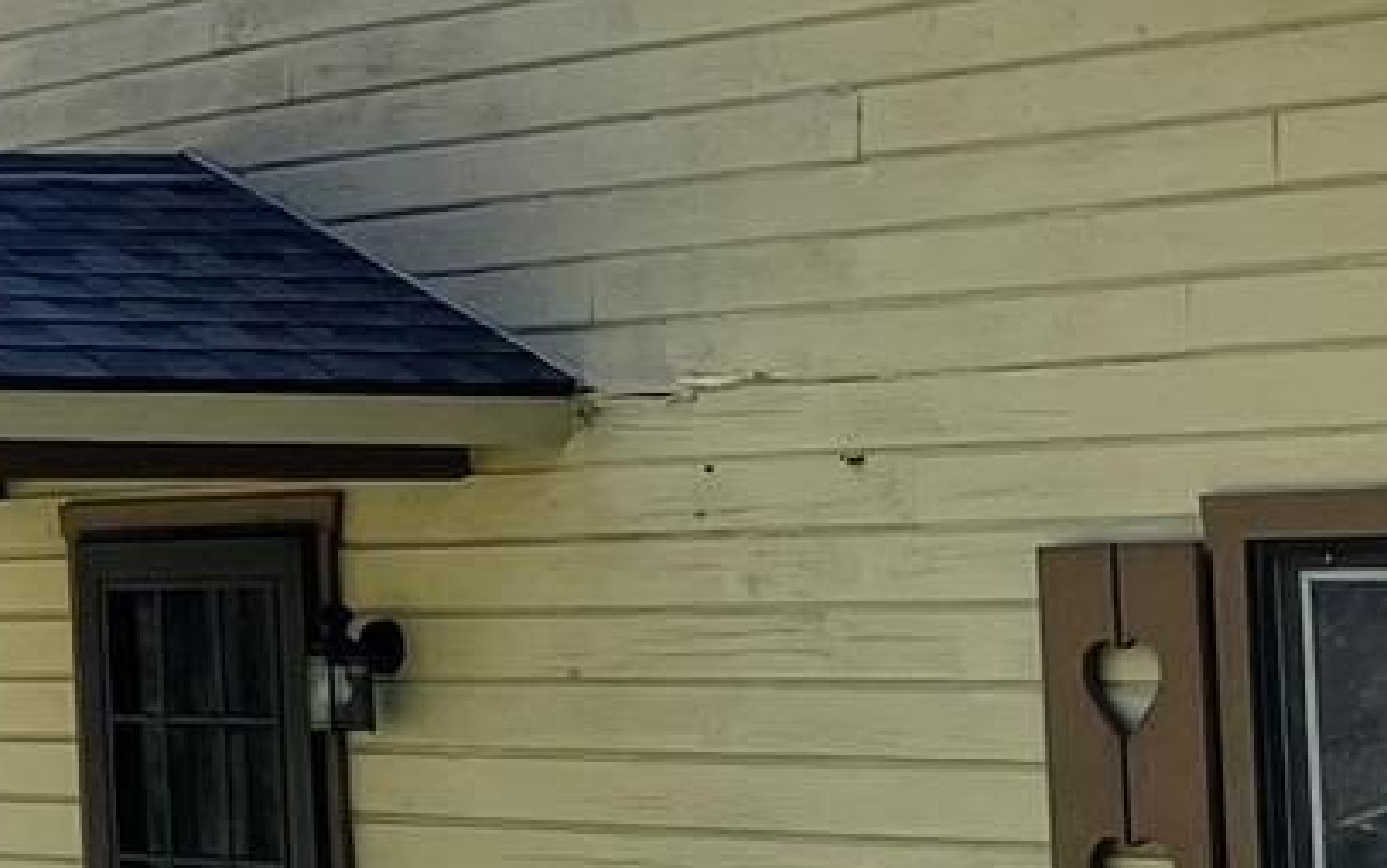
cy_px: 352
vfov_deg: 9.4
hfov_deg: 13.2
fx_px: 5256
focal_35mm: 139
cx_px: -1302
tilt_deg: +3.4
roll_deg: +2.1
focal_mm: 4.2
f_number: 1.6
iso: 32
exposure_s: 1/2564
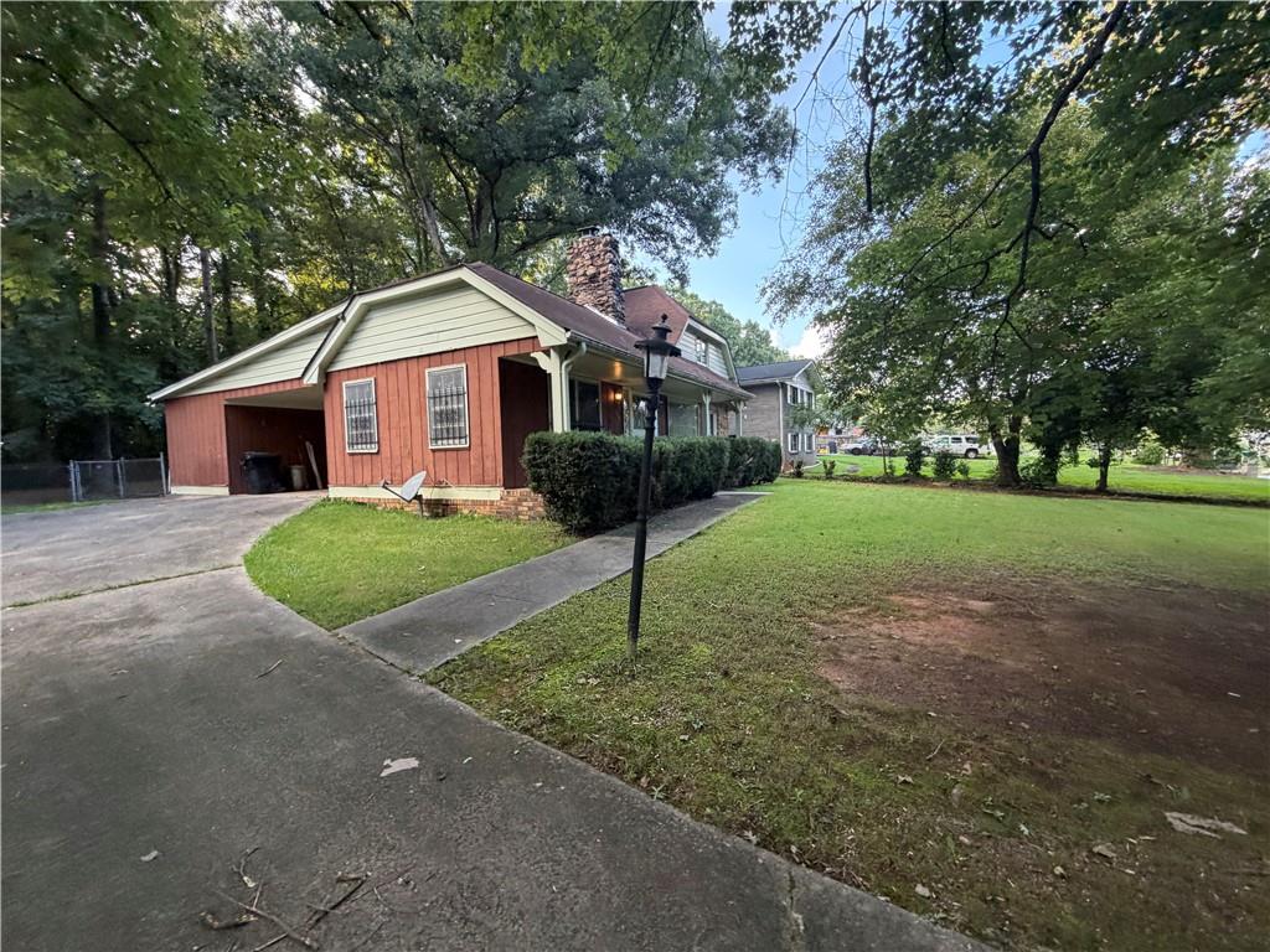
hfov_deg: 102.1
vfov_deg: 85.7
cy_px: 476
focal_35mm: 14
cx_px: 635
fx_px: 514
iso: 250
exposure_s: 1/121
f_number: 2.2
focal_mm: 2.22
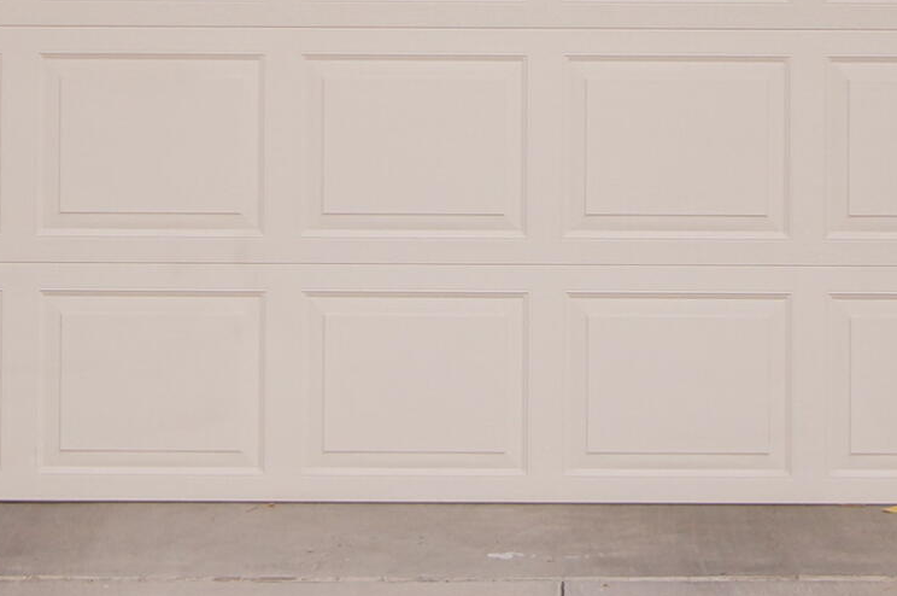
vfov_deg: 11.1
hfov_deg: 16.9
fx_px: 3011
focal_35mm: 121
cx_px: 518
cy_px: -107
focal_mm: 20
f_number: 3.5
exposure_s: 1/400
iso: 200
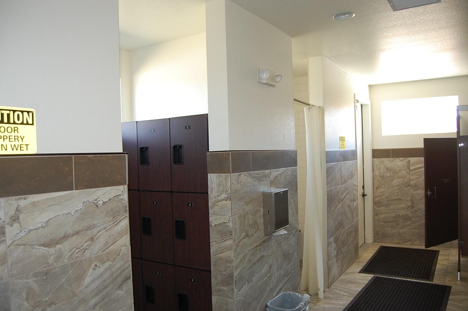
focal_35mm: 28
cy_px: 160
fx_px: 364
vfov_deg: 46.3
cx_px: 230
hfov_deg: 65.5
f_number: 3.5
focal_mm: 18
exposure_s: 1/60
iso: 400
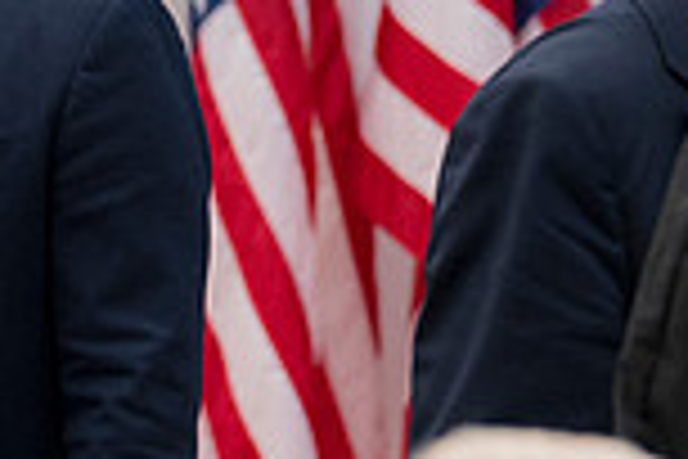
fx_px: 16281
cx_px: -171
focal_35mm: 852
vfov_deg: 1.6
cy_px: -104
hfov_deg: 2.4
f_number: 4
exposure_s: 1/160
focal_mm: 150
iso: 1100
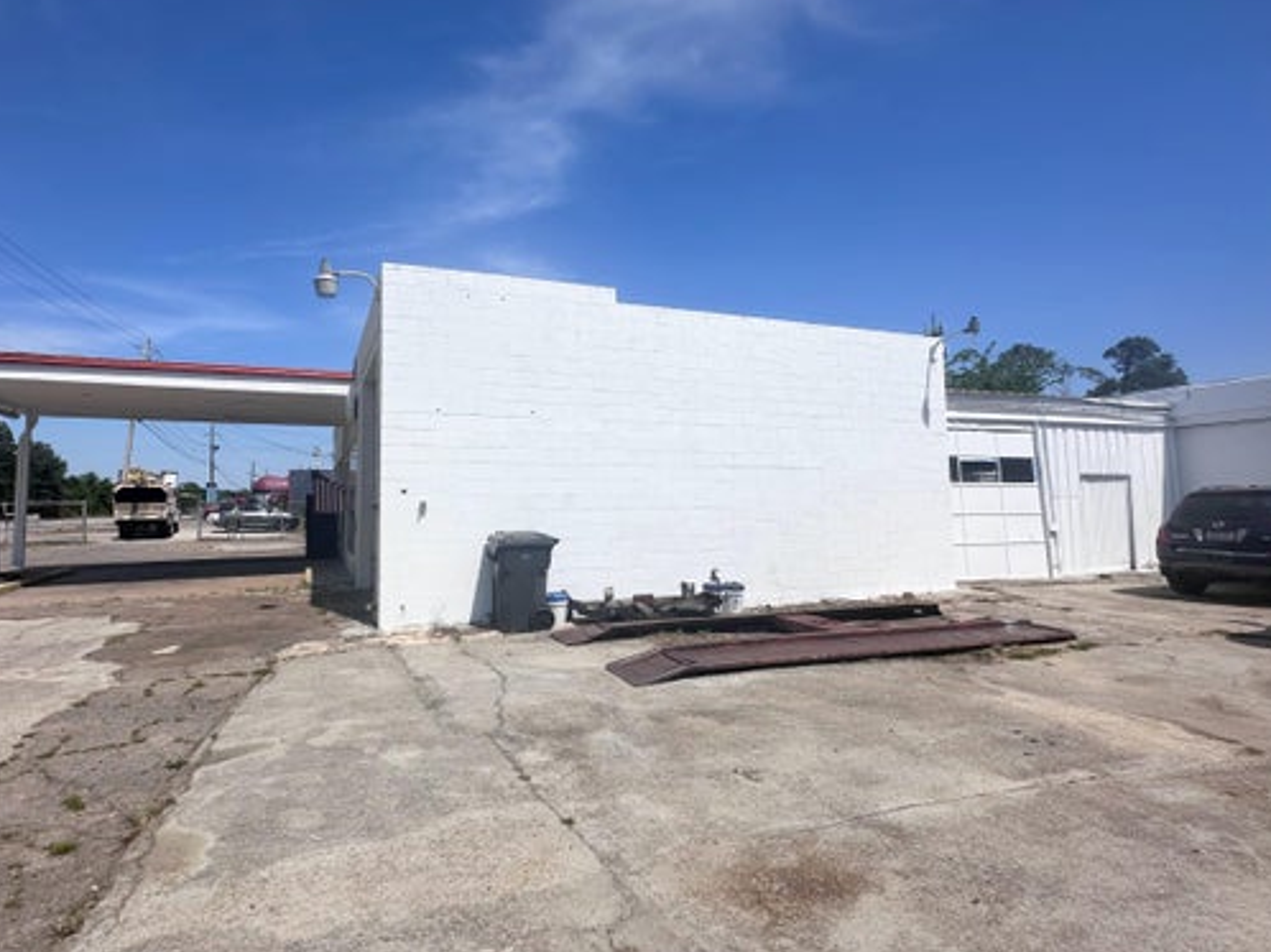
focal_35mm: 18
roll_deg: -0.6
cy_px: 449
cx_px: 531
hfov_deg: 87.0
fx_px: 661
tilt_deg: +4.7
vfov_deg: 71.5
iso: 50
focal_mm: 2.22
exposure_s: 1/5814
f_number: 2.2
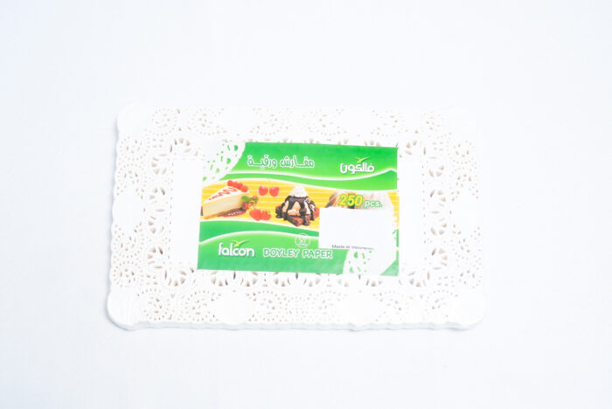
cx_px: 306
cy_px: 204
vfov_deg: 19.5
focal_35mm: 70
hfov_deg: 28.8
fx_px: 1191
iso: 3200
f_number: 9
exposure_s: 1/200
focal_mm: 70
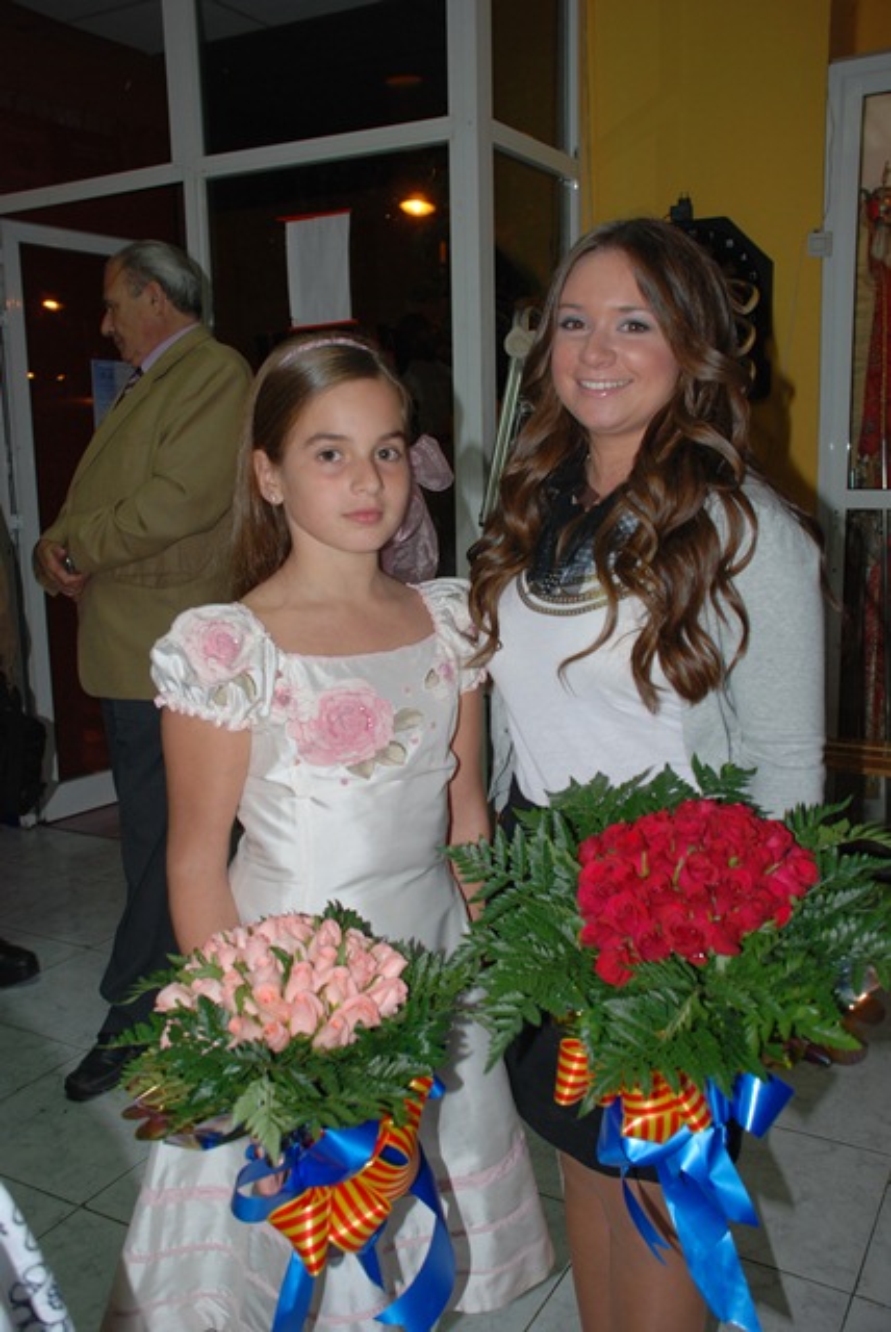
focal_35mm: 33
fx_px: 1222
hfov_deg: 40.0
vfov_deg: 57.2
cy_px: 666
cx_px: 446
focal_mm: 22
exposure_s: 1/60
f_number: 3.8
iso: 125
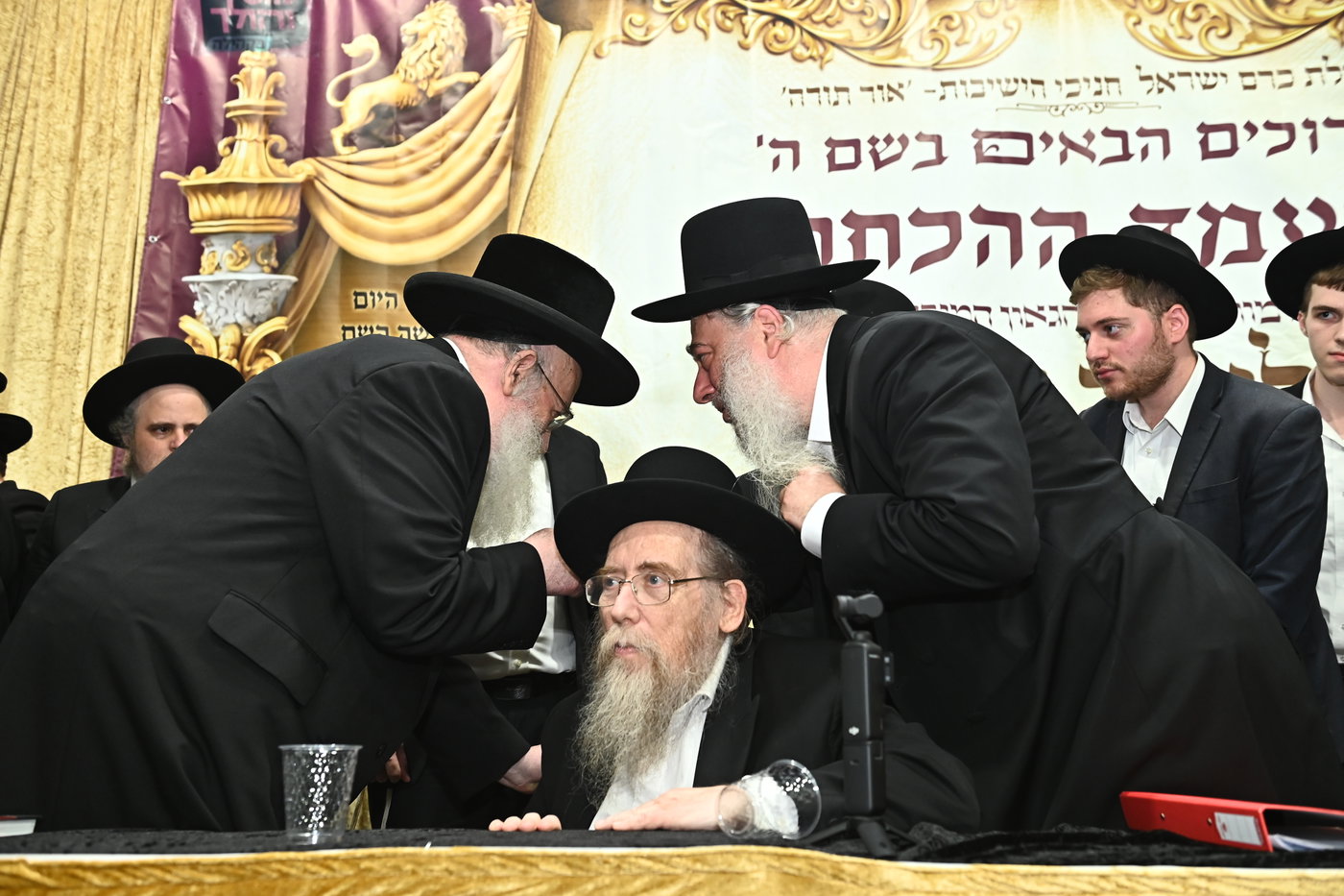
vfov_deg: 37.8
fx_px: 1306
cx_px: 672
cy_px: 448
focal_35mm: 35
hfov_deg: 54.4
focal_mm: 35
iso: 1600
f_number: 4.5
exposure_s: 1/200
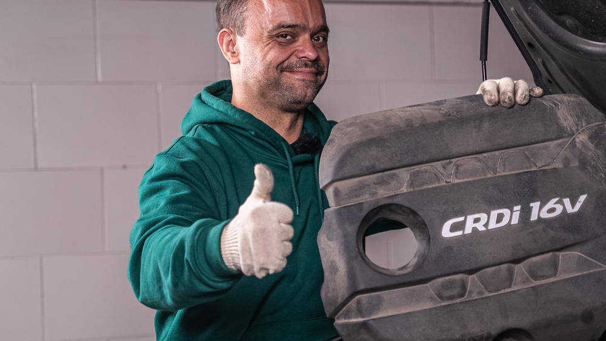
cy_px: 176
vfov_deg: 12.3
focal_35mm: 98
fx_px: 1574
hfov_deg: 21.6
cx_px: 456
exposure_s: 1/100
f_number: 2.8
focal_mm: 57.5
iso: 500
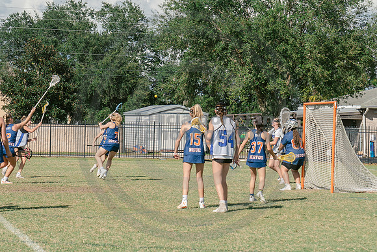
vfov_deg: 10.2
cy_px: 128
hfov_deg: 15.2
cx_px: 128
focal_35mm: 135
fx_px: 1413
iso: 250
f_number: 5.6
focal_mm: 70
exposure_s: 1/1250
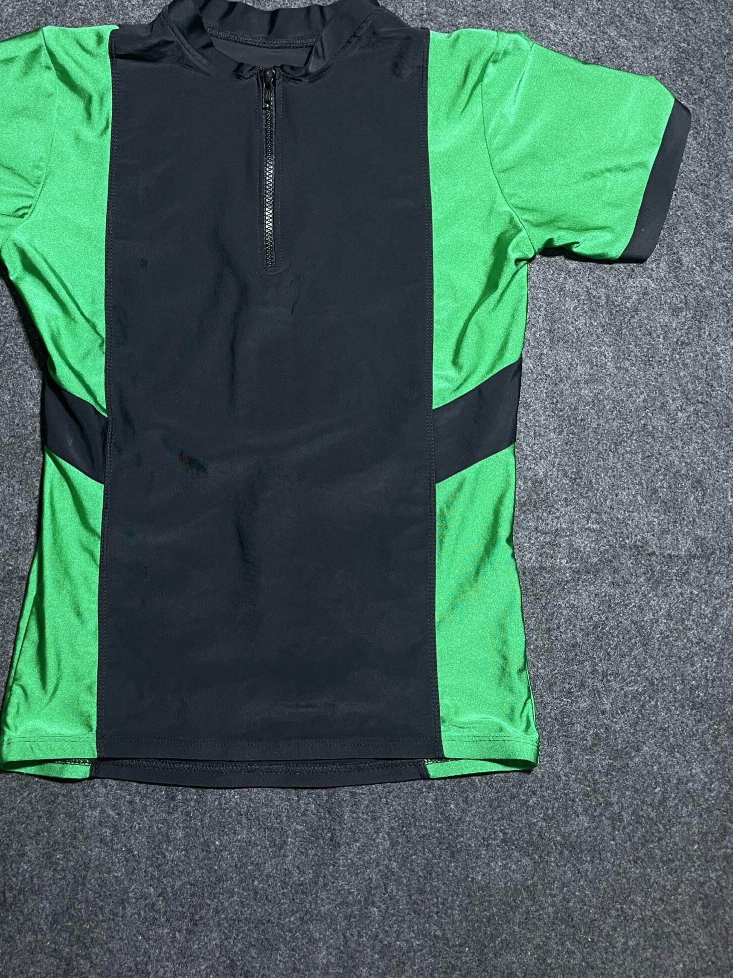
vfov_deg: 53.7
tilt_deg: -57.5
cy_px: 401
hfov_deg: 41.5
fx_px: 960
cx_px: 278
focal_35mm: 34
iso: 100
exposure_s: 1/50
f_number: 1.6
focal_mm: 4.2
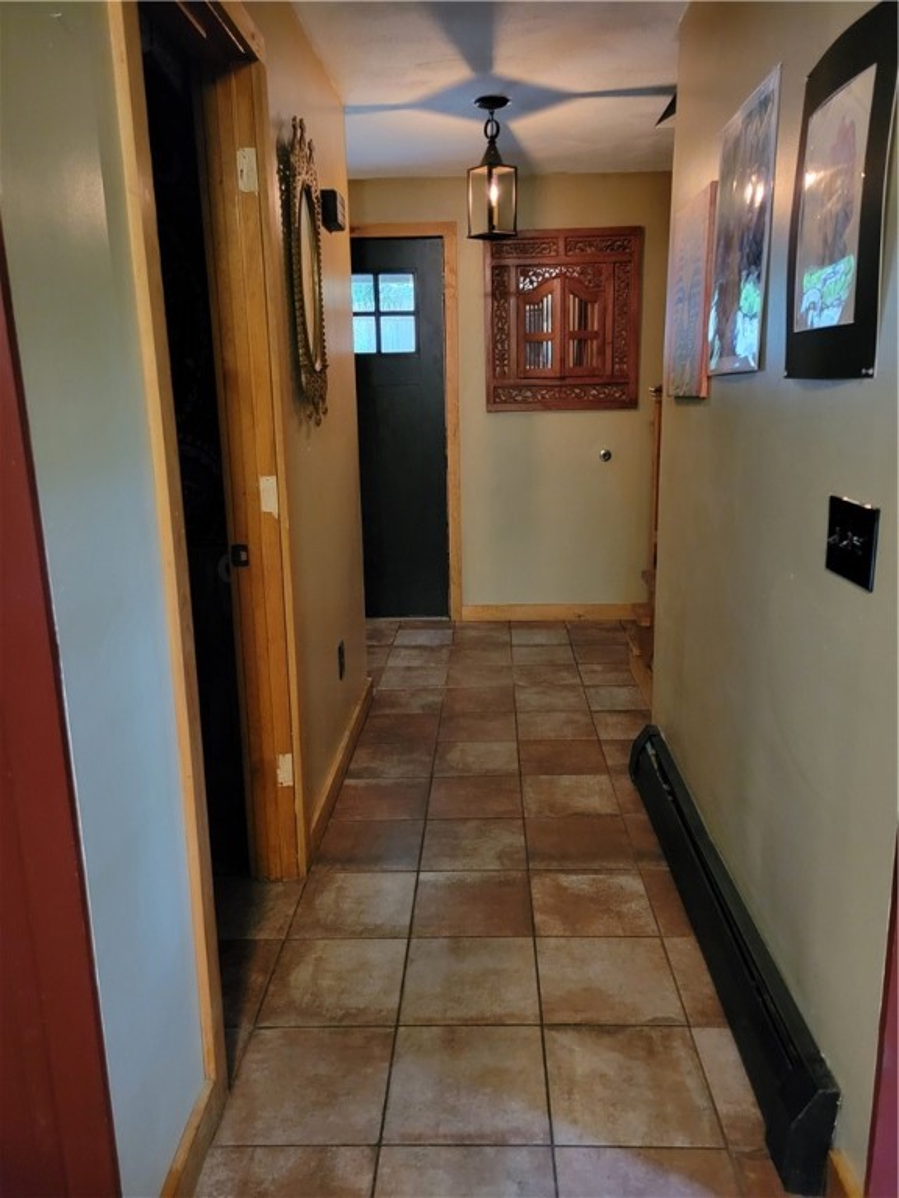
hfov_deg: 53.1
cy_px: 599
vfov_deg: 67.3
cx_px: 450
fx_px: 900
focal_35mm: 26
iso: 1000
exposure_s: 1/24
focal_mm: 5.4
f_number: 1.8
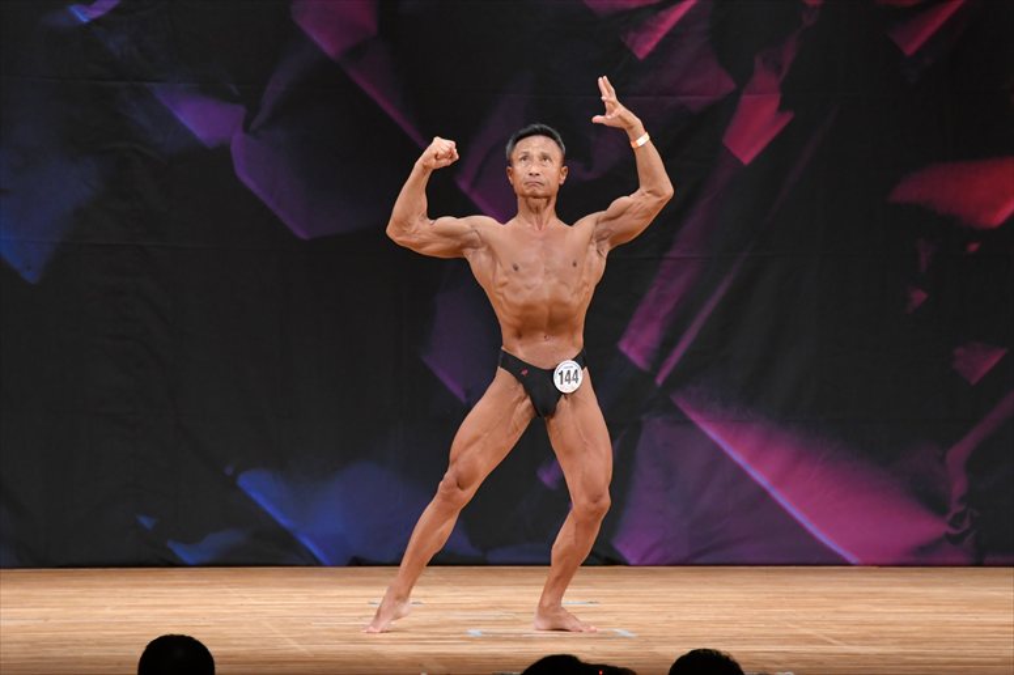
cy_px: 338
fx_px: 7179
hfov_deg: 8.1
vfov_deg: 5.4
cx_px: 507
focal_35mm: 255
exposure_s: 1/400
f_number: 5.6
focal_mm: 170
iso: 3200
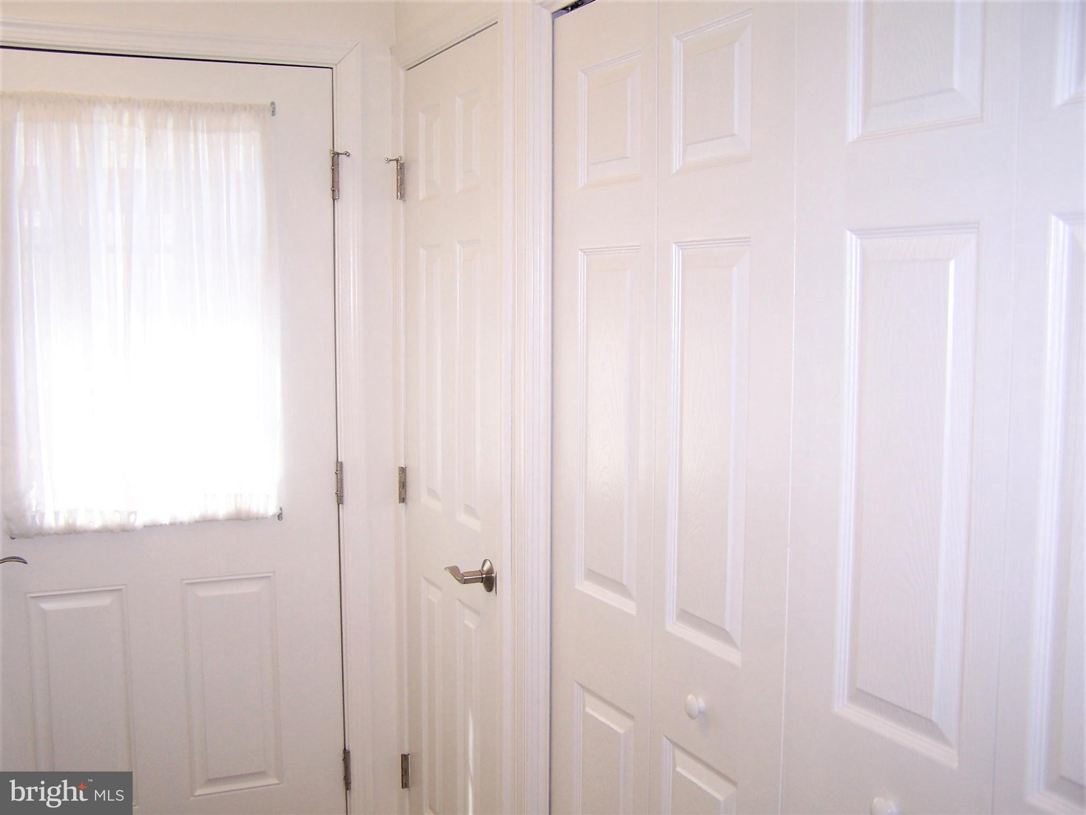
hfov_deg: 49.0
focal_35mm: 38
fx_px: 1192
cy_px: 408
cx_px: 543
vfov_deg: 37.7
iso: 80
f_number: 2.8
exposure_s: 1/125
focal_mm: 6.3
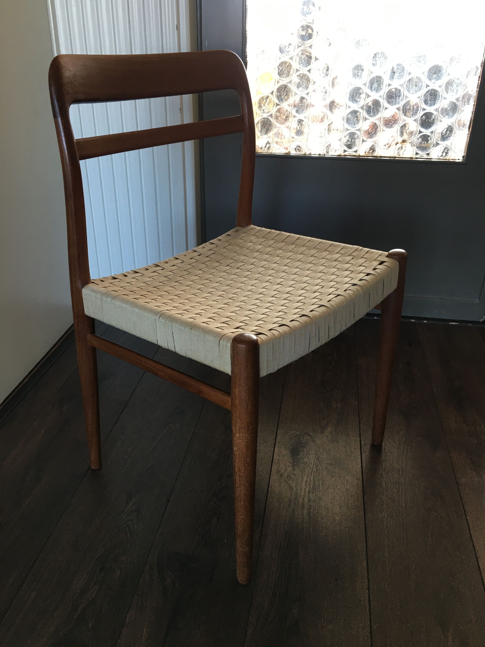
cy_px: 324
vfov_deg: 61.7
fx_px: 542
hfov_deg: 48.2
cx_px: 242
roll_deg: -1.1
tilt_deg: -27.5
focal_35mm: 29
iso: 40
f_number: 2.2
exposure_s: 1/33
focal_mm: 4.15
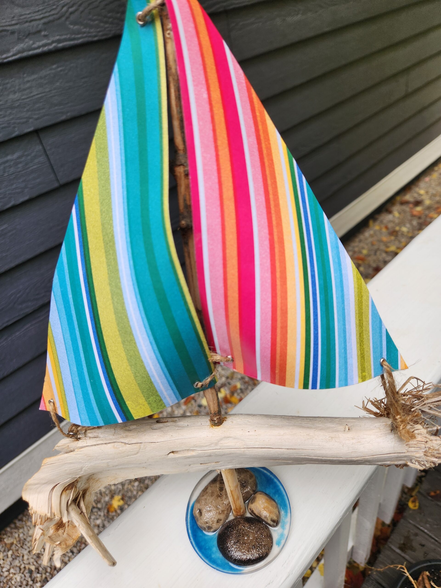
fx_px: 391
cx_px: 220
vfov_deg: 73.9
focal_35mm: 23
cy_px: 294
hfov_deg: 58.9
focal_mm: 5.4
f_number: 1.8
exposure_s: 1/180
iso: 32
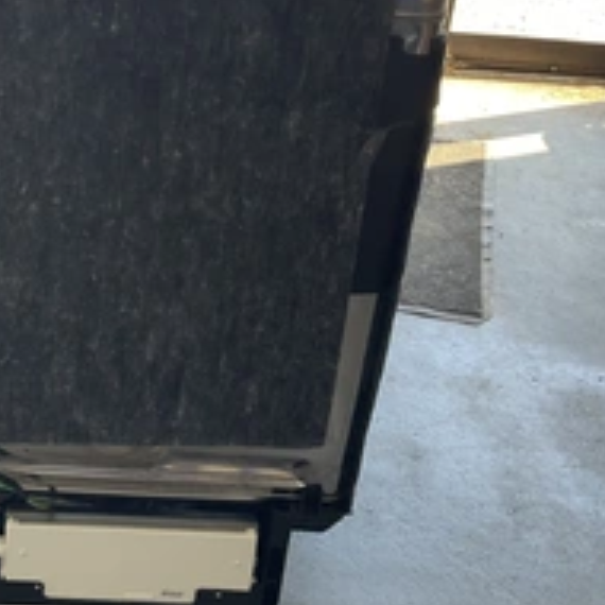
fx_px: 1068
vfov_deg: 31.5
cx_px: 134
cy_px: 236
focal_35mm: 54
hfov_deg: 31.0
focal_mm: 3
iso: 40
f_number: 1.8
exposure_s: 1/122
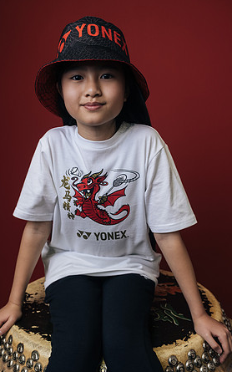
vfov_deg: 58.1
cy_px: 187
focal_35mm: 33
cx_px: 110
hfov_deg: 38.3
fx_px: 334
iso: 400
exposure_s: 1/125
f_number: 3.2
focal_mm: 21.3
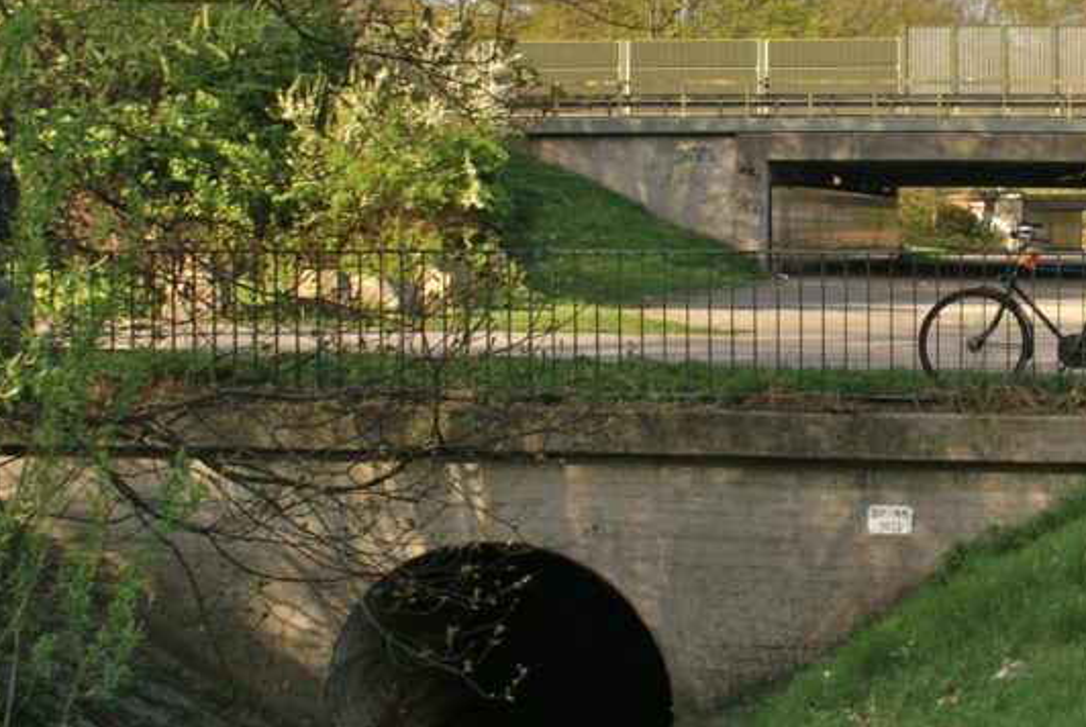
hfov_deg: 27.8
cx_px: 894
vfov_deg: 19.2
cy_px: 313
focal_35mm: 71
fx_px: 2144
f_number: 10
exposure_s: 1/80
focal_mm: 18
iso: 100
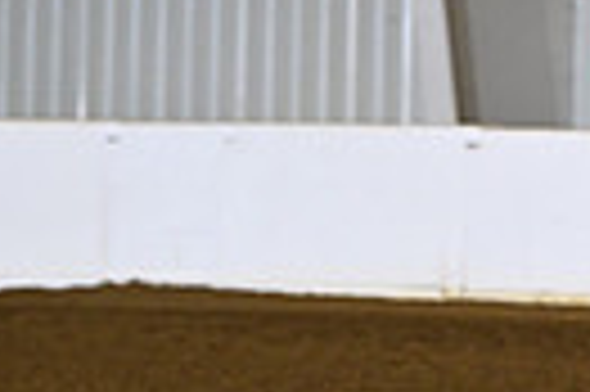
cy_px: 124
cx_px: 1198
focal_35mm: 887
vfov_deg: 1.5
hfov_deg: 2.3
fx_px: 14519
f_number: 4.5
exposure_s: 1/200
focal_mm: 200
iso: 2500
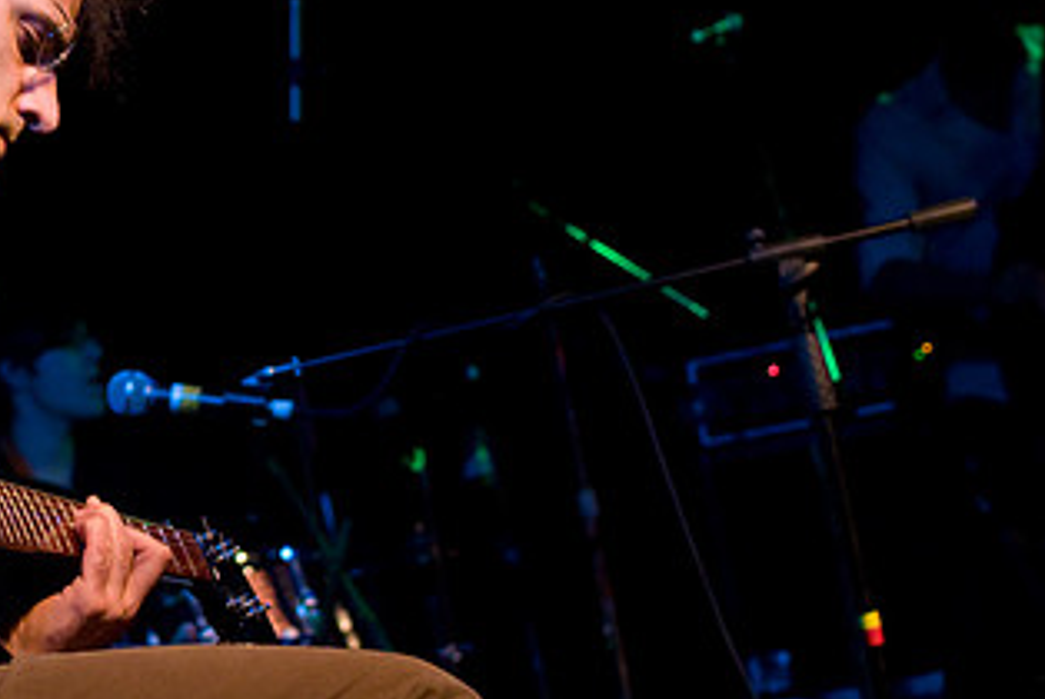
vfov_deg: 14.1
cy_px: 308
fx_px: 2816
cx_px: 120
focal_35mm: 97
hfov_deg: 20.6
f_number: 2.8
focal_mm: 35
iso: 1000
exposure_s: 1/30
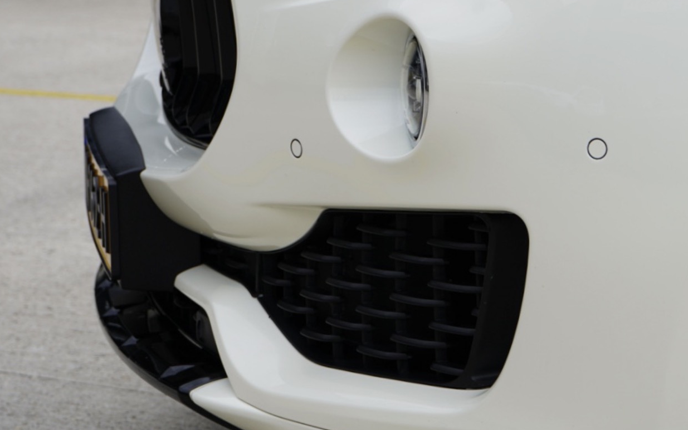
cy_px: 113
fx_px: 2081
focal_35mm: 111
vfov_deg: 11.8
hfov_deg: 18.7
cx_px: 453
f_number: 9
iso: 100
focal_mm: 70
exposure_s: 1/125
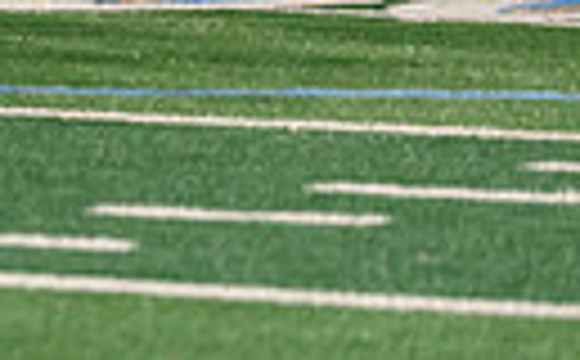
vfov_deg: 1.7
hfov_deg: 2.8
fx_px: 11956
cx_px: -697
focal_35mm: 758
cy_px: -506
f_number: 2.8
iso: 2500
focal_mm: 165
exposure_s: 1/500
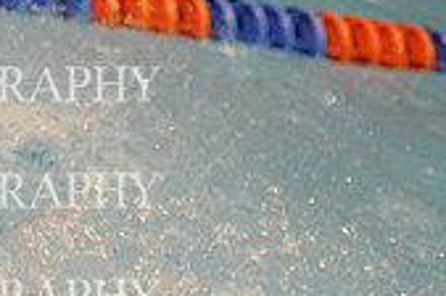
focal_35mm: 327
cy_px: 137
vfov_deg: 4.2
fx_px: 4043
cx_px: -222
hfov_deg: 6.2
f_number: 2.8
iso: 6400
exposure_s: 1/640
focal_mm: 95
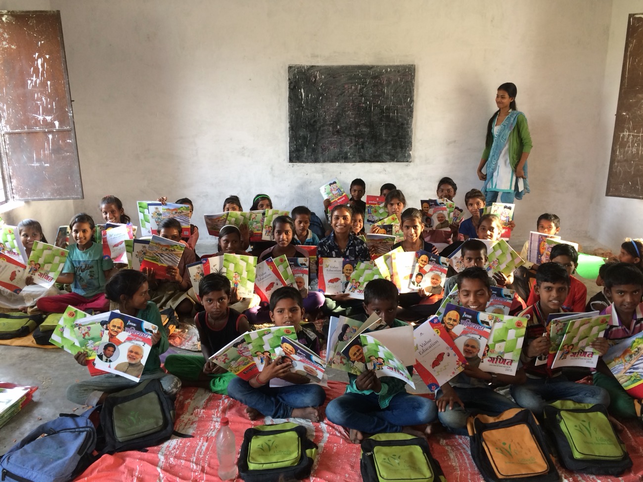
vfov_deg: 48.2
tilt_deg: -16.3
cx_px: 322
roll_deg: +0.0
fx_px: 539
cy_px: 241
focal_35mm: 29
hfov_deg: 61.7
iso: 100
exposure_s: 1/33
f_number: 2.2
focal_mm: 4.15
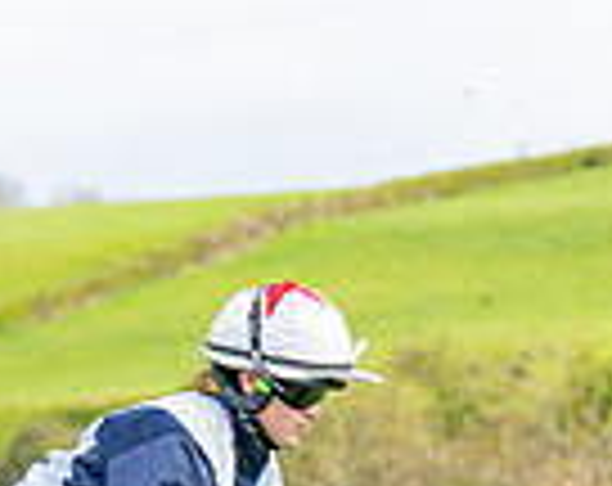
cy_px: 896
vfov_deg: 2.4
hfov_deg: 3.1
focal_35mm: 631
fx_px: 11396
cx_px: -241
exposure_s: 1/2500
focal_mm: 90
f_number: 4
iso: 400
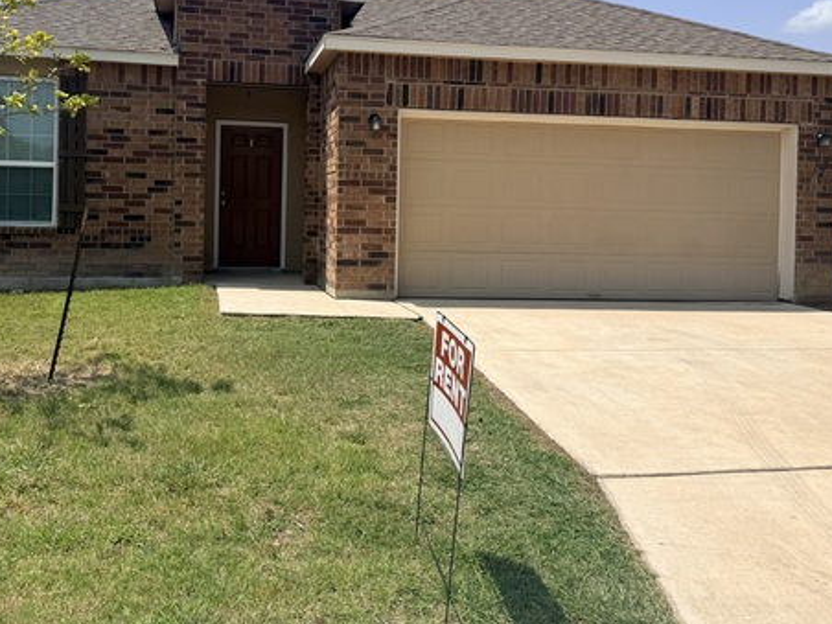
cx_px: 353
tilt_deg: +0.0
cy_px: 212
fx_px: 817
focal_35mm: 34
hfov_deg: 53.7
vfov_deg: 41.3
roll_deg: -0.8
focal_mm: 6.76
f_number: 1.78
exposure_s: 1/7353
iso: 80
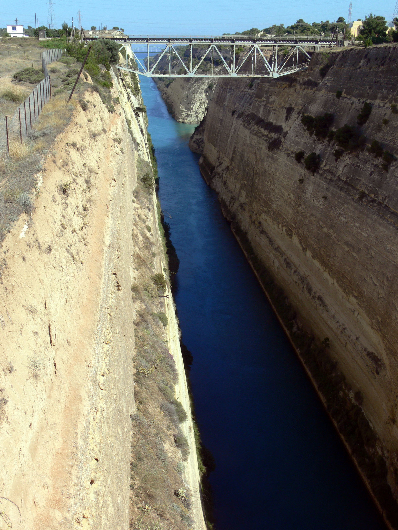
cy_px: 265
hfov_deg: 33.6
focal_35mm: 43
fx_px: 659
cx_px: 199
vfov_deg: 43.9
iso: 80
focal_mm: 9.1
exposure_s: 1/320
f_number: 5.6
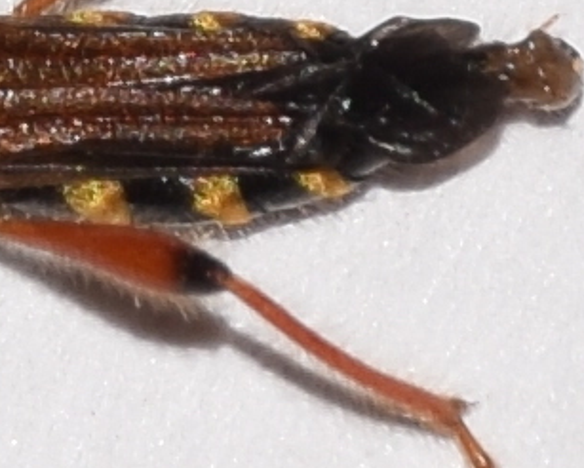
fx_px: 10654
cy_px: 129
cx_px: -89
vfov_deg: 2.5
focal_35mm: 616
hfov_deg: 3.1
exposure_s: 1/160
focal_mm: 140
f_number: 13
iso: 100
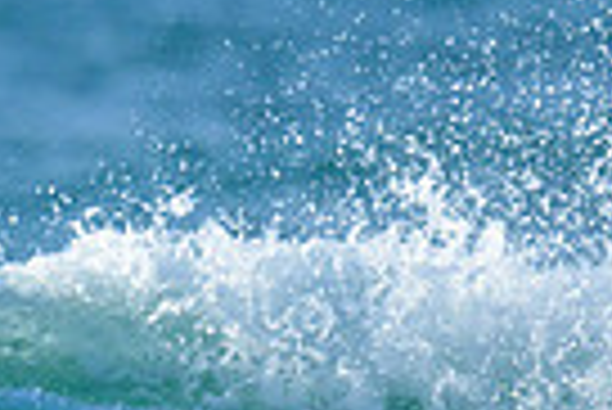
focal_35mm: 4684
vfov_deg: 0.3
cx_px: -576
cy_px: 293
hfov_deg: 0.4
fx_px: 79712
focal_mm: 800
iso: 320
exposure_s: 1/2000
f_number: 6.3
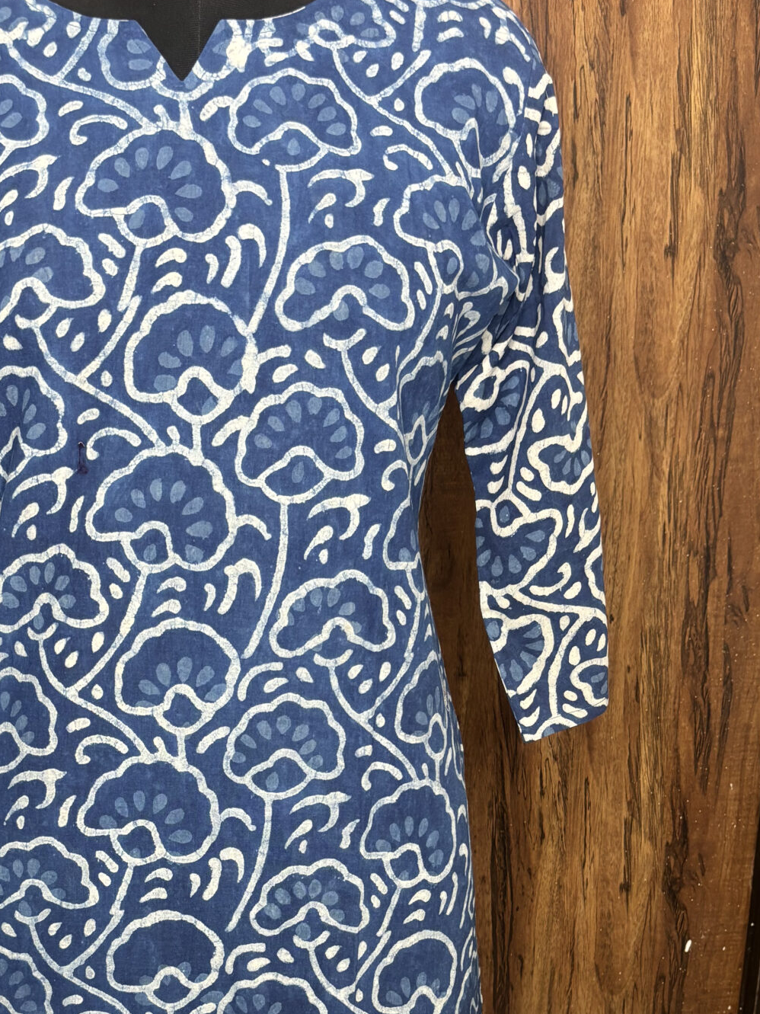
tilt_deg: -22.2
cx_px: 267
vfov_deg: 36.8
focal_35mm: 50
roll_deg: +0.3
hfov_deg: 28.9
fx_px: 1464
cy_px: 817
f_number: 1.6
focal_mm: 5.96
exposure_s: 1/50
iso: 160
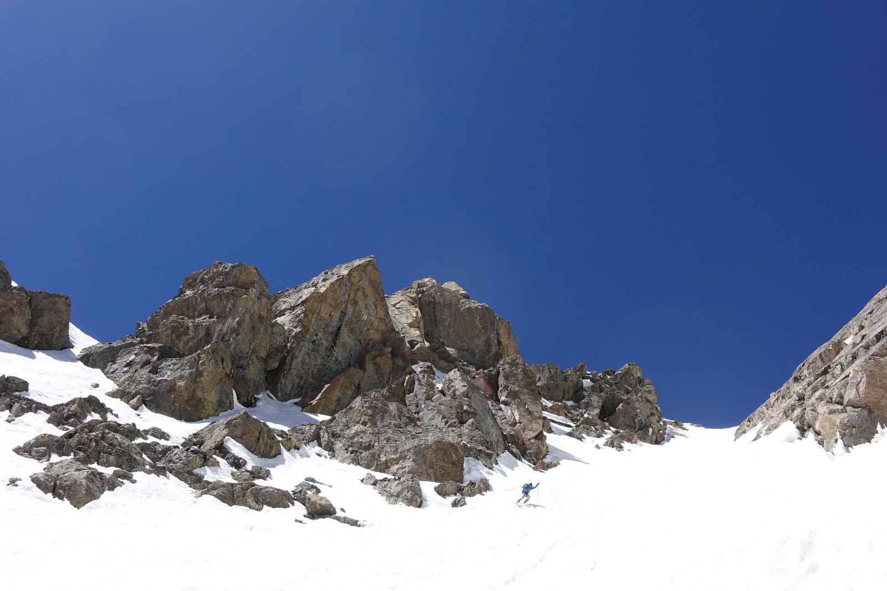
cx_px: 444
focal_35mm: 30
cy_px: 296
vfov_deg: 43.6
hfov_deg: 61.9
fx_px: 739
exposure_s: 1/500
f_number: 5.6
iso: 125
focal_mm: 11
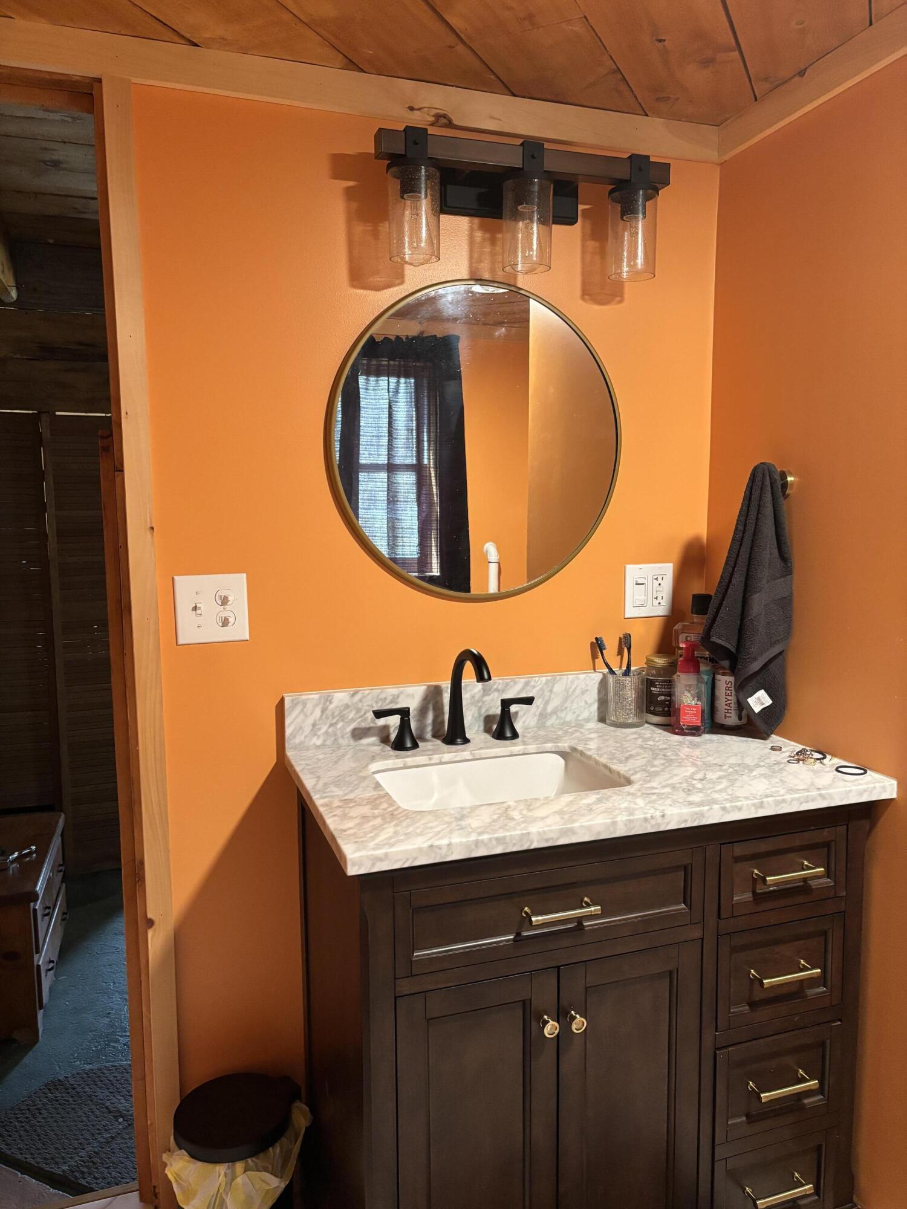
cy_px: 604
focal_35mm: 26
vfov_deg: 67.3
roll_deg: -0.7
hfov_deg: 53.1
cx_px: 454
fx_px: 908
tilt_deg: -6.4
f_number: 1.6
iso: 500
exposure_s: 1/60
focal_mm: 5.96
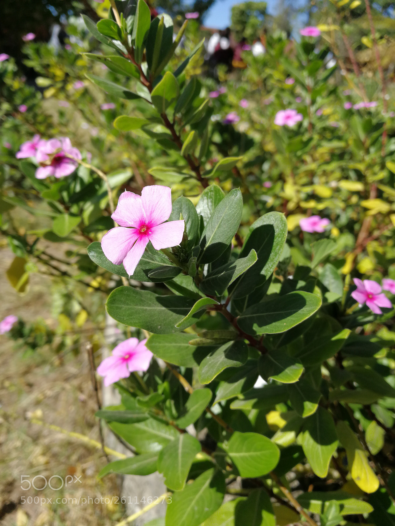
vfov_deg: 65.3
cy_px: 263
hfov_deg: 51.4
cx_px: 198
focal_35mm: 27
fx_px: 411
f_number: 2.2
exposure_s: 1/963
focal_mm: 3.95
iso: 50
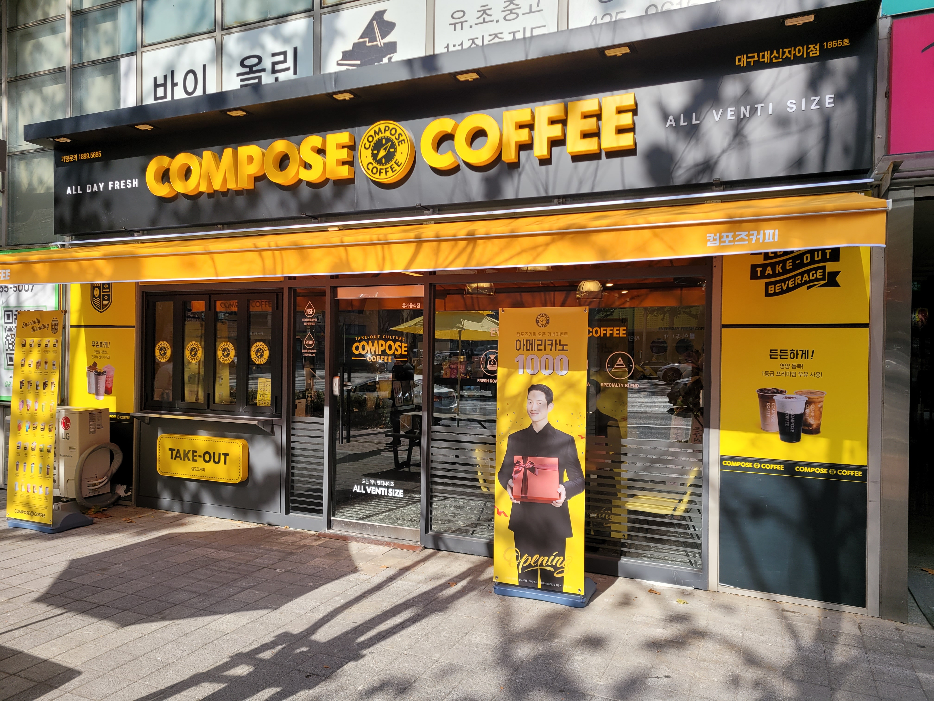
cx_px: 467
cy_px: 350
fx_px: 702
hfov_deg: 67.3
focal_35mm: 26
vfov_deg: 53.1
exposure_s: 1/1441
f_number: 1.8
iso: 40
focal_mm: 5.4
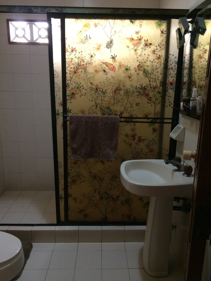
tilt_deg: -17.3
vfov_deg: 61.7
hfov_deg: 48.2
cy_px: 140
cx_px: 106
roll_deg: -0.5
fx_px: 236
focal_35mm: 29
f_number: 2.2
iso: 200
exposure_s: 1/30
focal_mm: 4.15
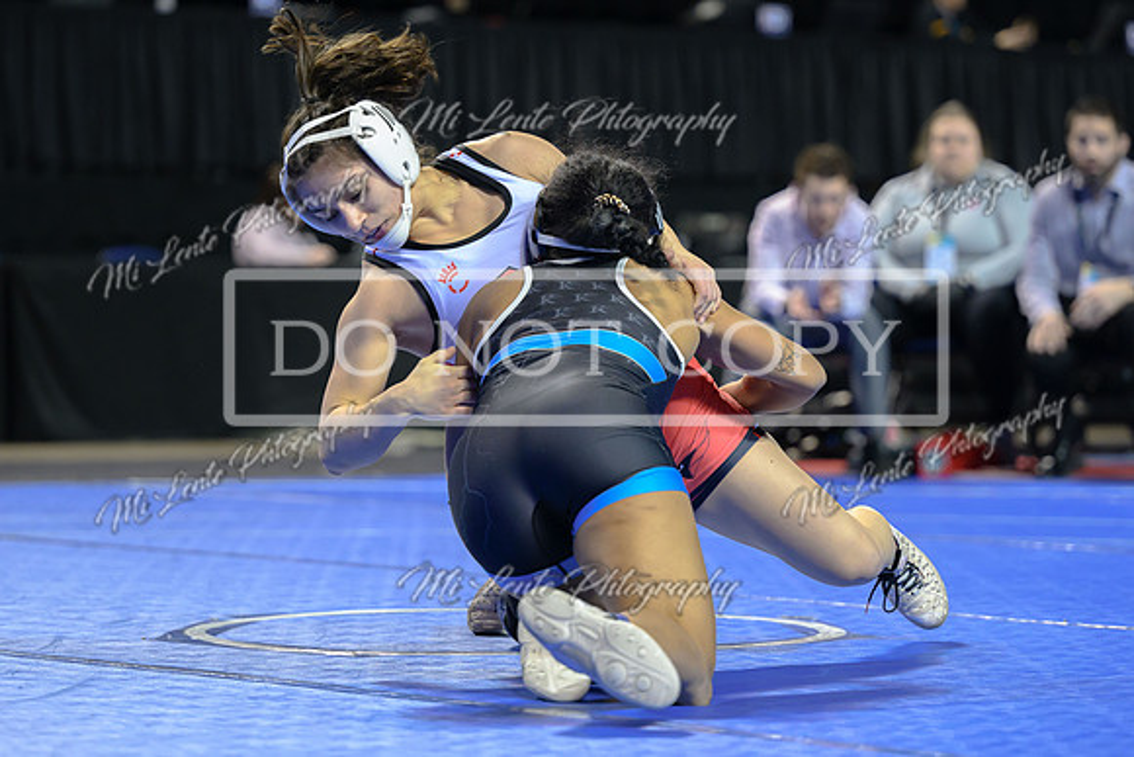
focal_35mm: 159
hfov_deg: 12.9
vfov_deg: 8.6
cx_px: 560
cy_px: 358
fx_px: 5004
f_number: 2.8
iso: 2500
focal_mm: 125
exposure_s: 1/800
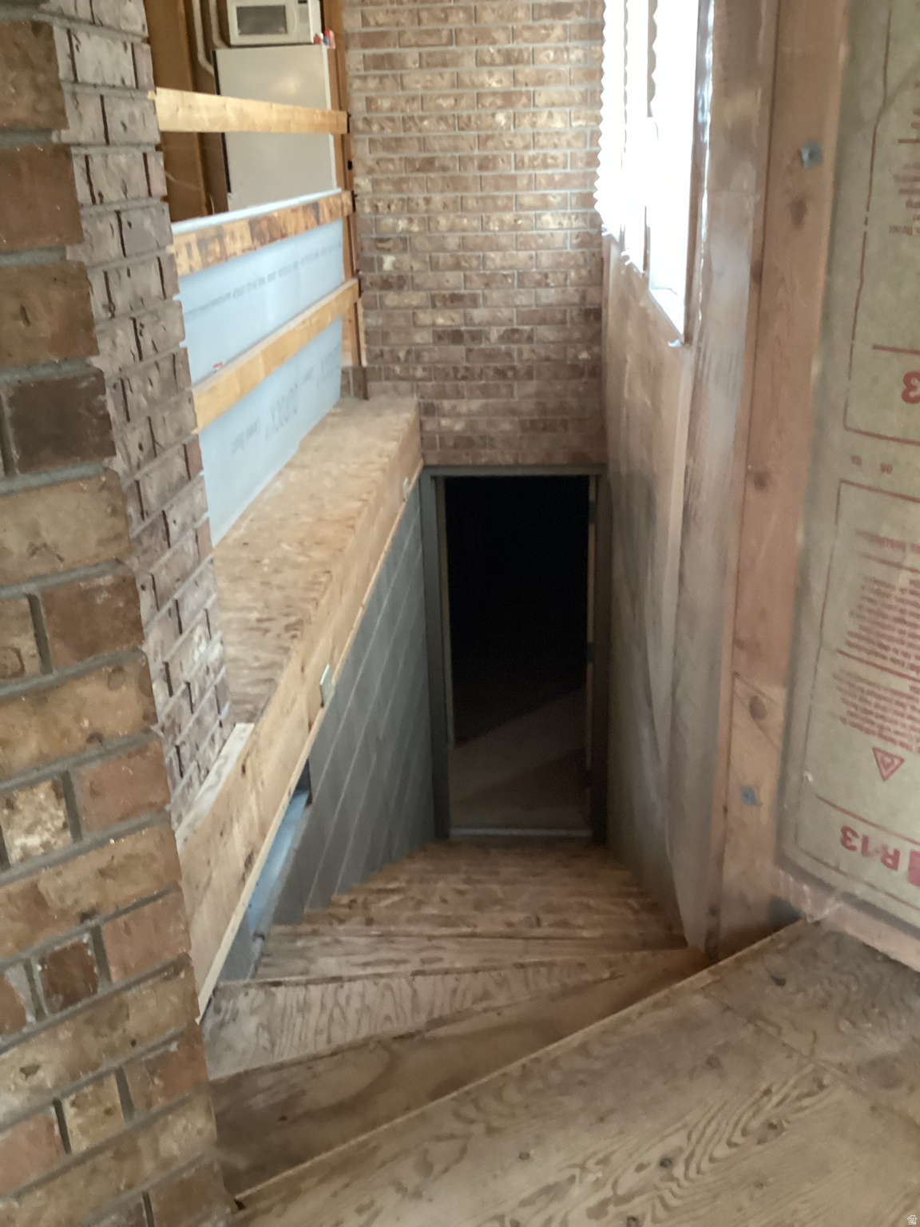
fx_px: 1099
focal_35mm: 31
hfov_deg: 45.4
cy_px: 614
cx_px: 460
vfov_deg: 58.4
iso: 400
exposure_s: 1/30
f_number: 2.4
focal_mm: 3.3
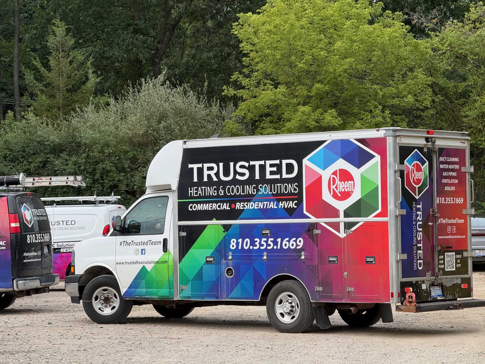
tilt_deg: +2.6
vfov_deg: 12.3
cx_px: 242
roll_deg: +0.5
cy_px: 182
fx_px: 1681
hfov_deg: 16.4
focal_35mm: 120
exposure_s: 1/397
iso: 64
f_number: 2.8
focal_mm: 15.66
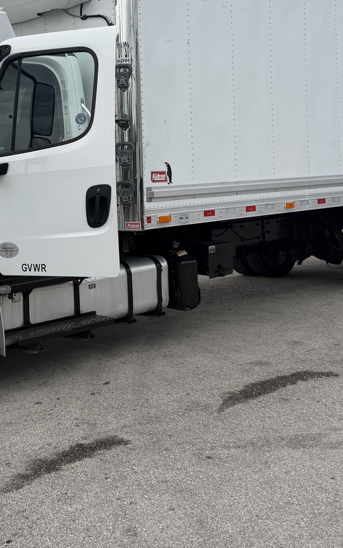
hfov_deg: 25.0
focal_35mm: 51
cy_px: 167
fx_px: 763
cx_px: 78
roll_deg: +0.9
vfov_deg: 38.9
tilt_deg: +2.8
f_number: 1.78
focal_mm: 6.76
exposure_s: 1/3021
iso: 80
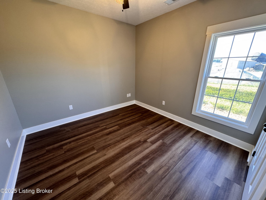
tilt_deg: -18.4
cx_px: 133
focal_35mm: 14
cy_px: 100
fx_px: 108
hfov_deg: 102.1
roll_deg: -0.3
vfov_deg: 85.7
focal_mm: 2.22
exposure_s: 1/60
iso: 160
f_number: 2.2
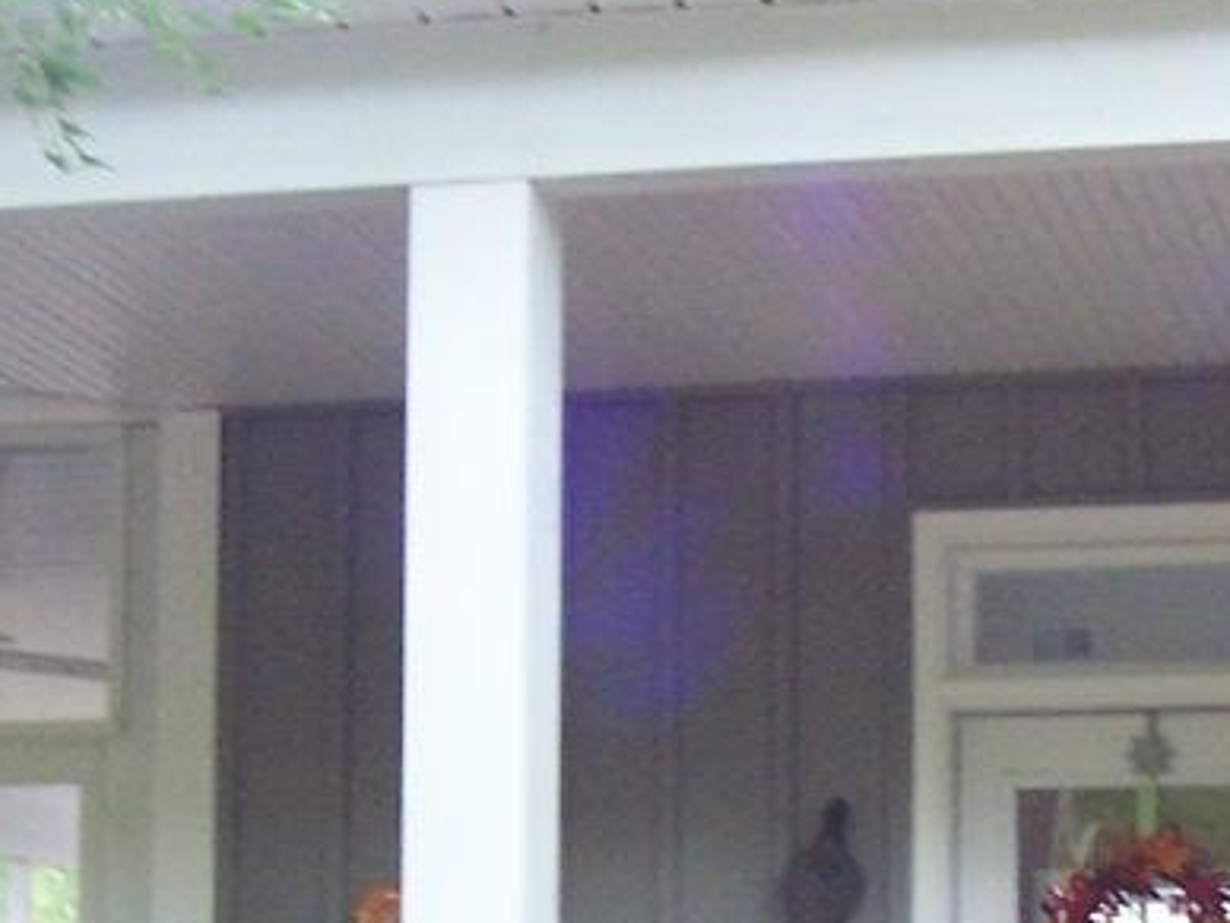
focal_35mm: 152
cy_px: 1040
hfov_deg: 13.0
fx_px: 5401
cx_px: 881
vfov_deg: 9.7
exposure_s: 1/15
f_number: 2.8
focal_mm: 6.3
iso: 140
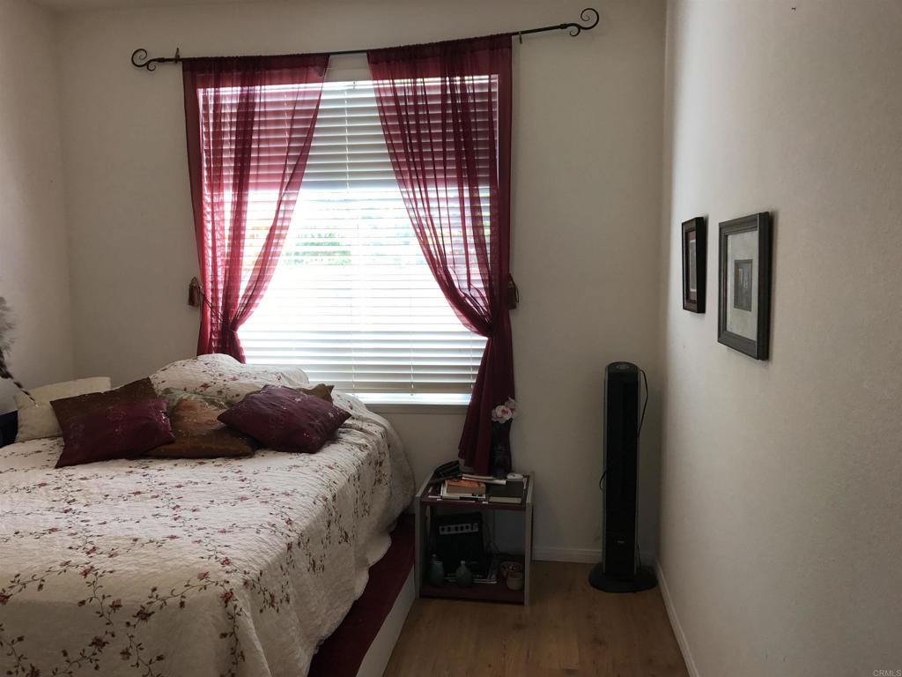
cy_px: 338
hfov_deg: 63.4
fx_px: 730
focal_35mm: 28
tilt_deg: -5.8
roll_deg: +0.1
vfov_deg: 49.7
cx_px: 451
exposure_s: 1/40
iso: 25
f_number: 1.8
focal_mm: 3.99
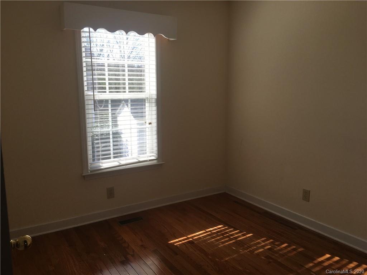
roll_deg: +0.0
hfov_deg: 61.7
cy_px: 138
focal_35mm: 29
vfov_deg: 48.2
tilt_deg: -9.0
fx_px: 307
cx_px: 184
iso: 25
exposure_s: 1/265
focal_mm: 4.15
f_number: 2.2
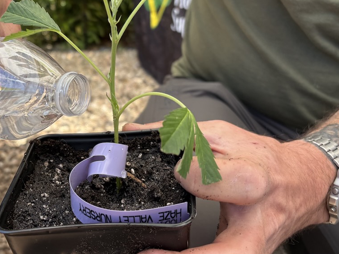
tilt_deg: -22.3
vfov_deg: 32.8
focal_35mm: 44
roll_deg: +2.1
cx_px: 70
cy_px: 112
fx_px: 431
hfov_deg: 41.2
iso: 50
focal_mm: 5.96
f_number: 1.6
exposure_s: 1/424
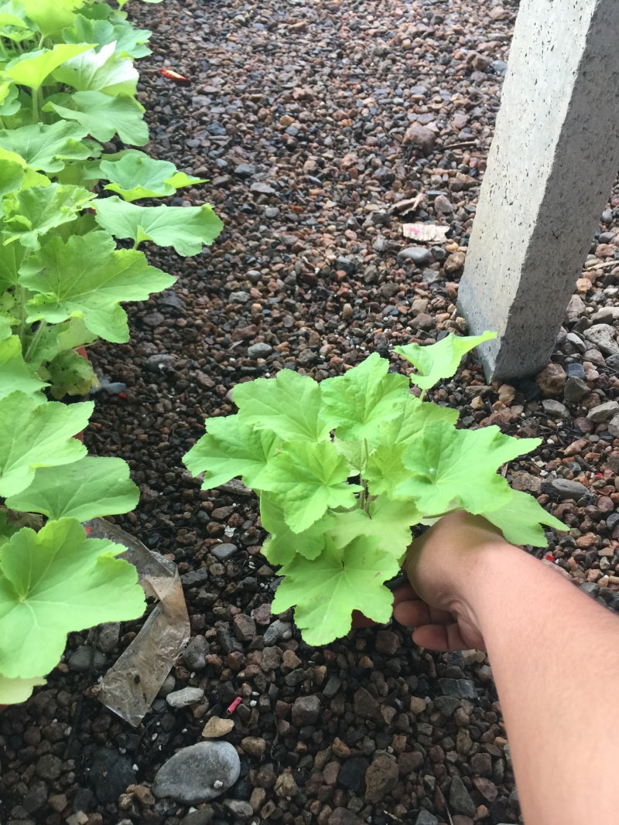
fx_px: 692
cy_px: 412
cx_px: 310
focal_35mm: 29
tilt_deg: -46.8
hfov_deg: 48.2
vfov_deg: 61.7
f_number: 2.2
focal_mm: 4.15
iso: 32
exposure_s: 1/33
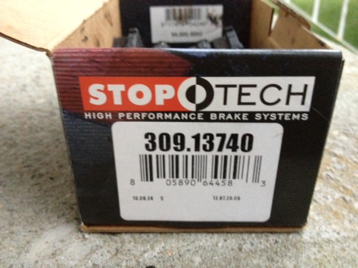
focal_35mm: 35
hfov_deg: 52.6
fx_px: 362
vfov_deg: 40.7
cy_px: 134
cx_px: 179
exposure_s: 1/15
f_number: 2.4
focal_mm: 4.28
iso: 800
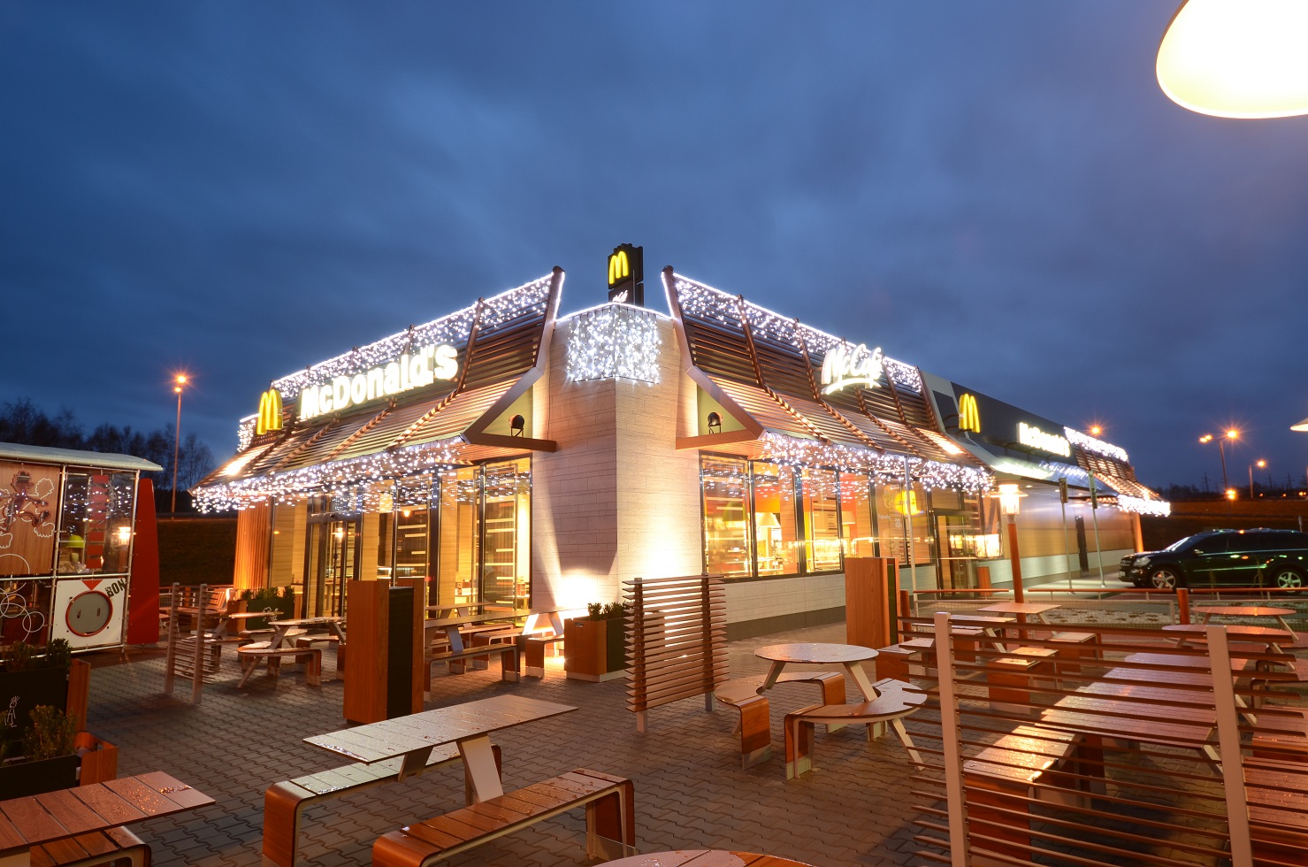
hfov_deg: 81.3
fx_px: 762
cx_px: 654
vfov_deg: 59.3
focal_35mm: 21
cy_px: 434
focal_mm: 14
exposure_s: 3
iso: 100
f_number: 8
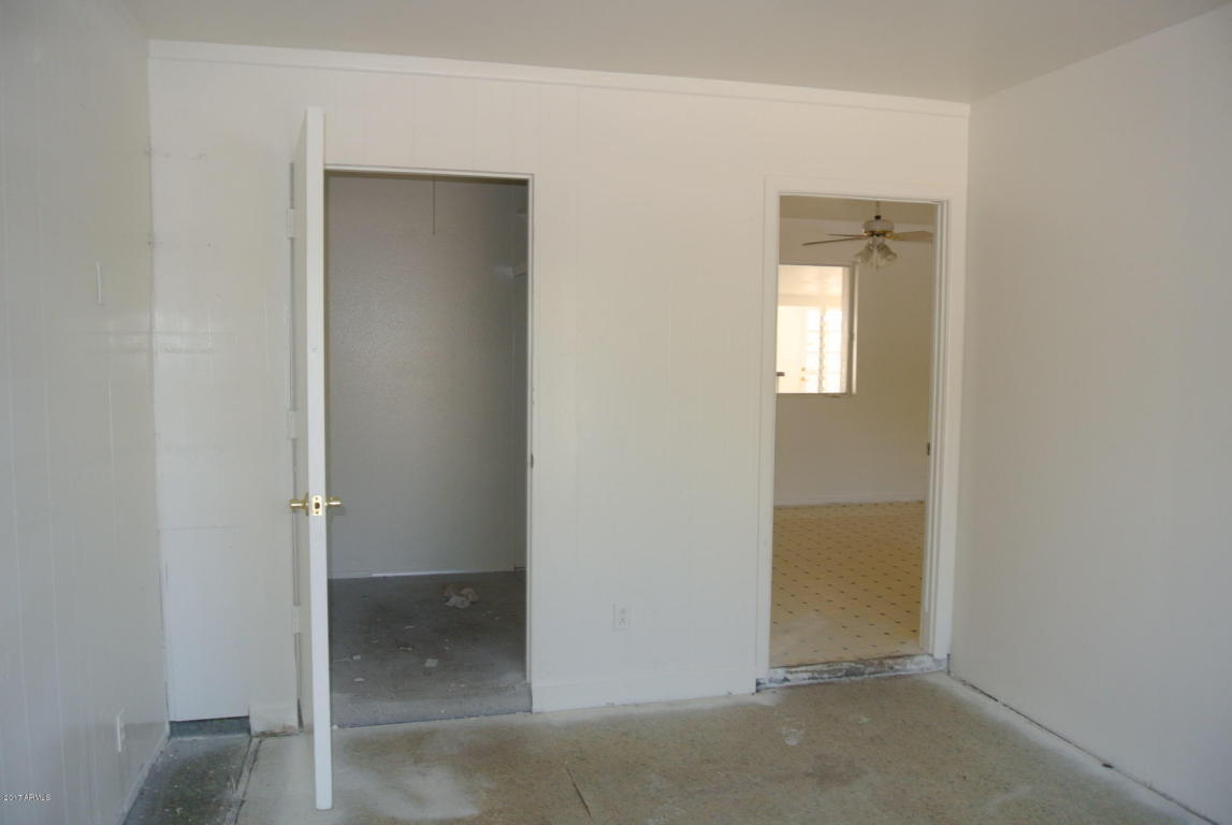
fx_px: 925
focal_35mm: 27
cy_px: 412
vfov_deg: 48.1
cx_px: 616
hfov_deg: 67.3
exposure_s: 1/60
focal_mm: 10
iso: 200
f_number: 3.5
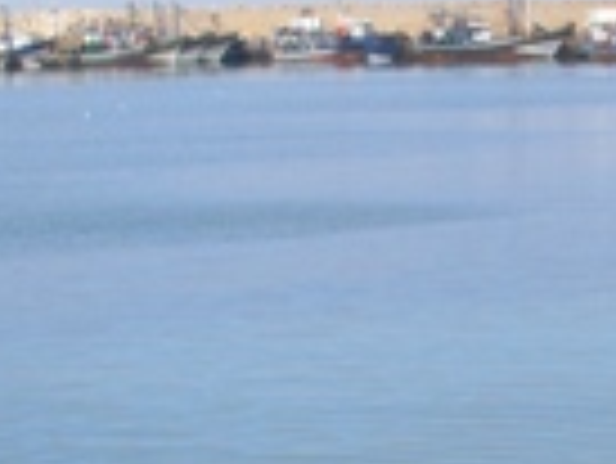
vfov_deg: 10.0
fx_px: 2583
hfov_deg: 13.5
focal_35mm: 145
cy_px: 667
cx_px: 576
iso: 50
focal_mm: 7.8
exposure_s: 1/250
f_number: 7.4
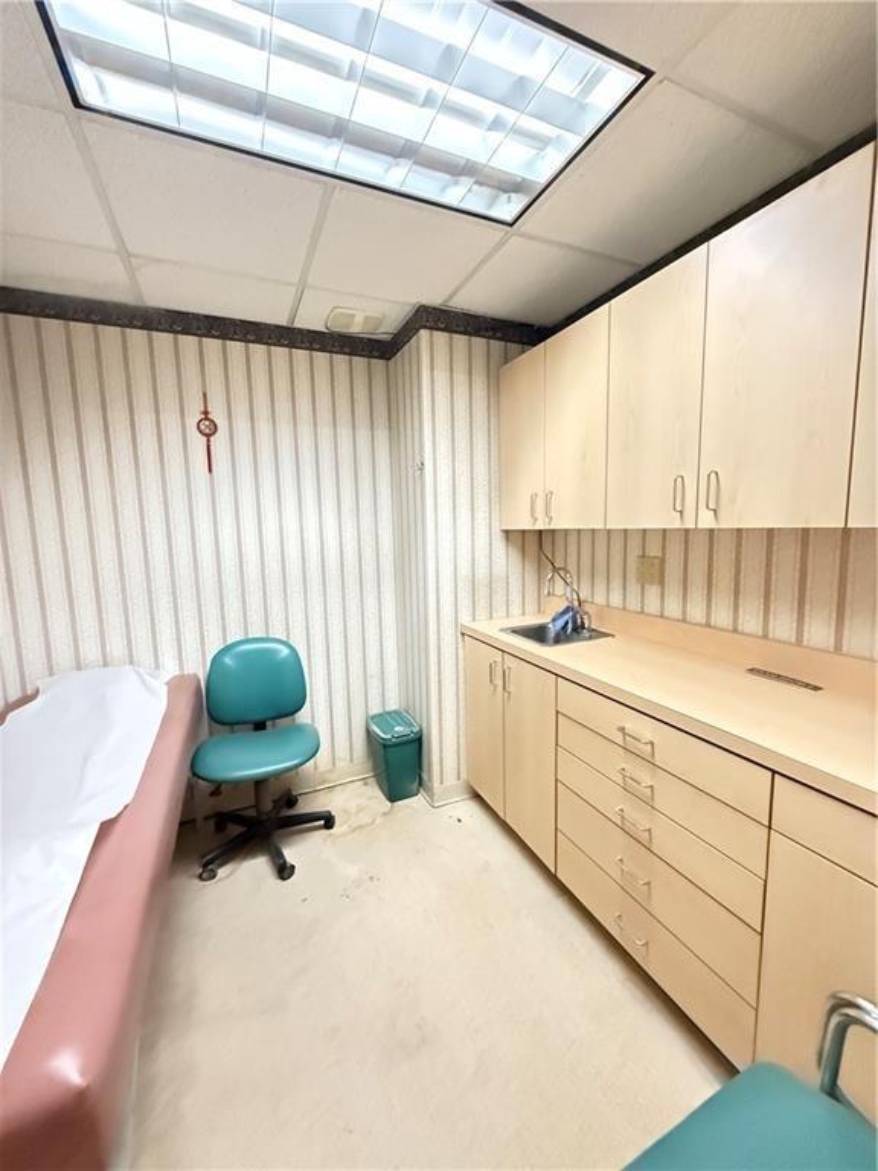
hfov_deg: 85.7
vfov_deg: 102.1
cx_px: 439
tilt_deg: -5.8
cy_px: 586
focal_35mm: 14
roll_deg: +1.9
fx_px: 473
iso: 1250
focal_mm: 2.22
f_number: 2.2
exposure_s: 1/60
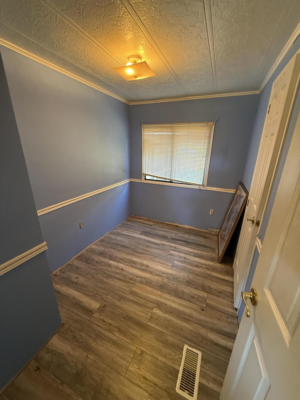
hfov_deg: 85.7
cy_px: 200
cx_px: 150
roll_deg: -0.7
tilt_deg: -16.7
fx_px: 162
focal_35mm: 14
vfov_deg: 102.1
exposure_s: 1/60
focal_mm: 2.22
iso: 250
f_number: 2.2
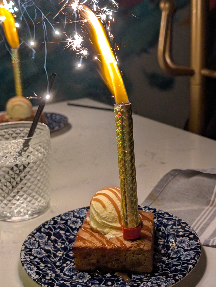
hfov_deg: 29.8
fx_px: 407
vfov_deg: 38.9
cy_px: 144
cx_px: 108
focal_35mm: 49
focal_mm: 6.9
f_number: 1.68
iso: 195
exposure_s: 1/443
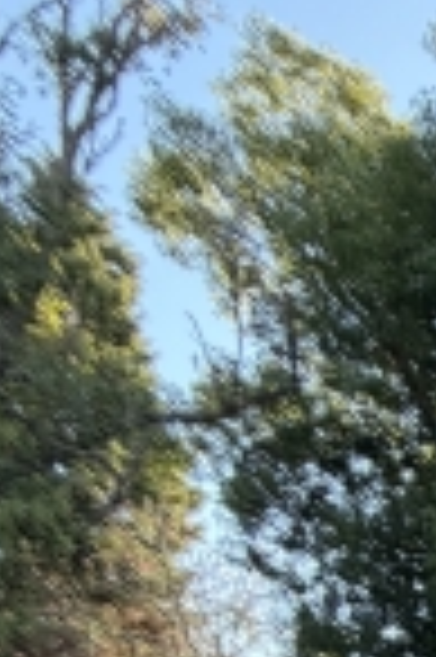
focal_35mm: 64
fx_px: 1165
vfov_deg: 23.1
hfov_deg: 14.6
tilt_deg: -5.5
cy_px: 1066
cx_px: 1020
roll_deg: +2.2
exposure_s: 1/134
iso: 50
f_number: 2.2
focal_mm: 2.22
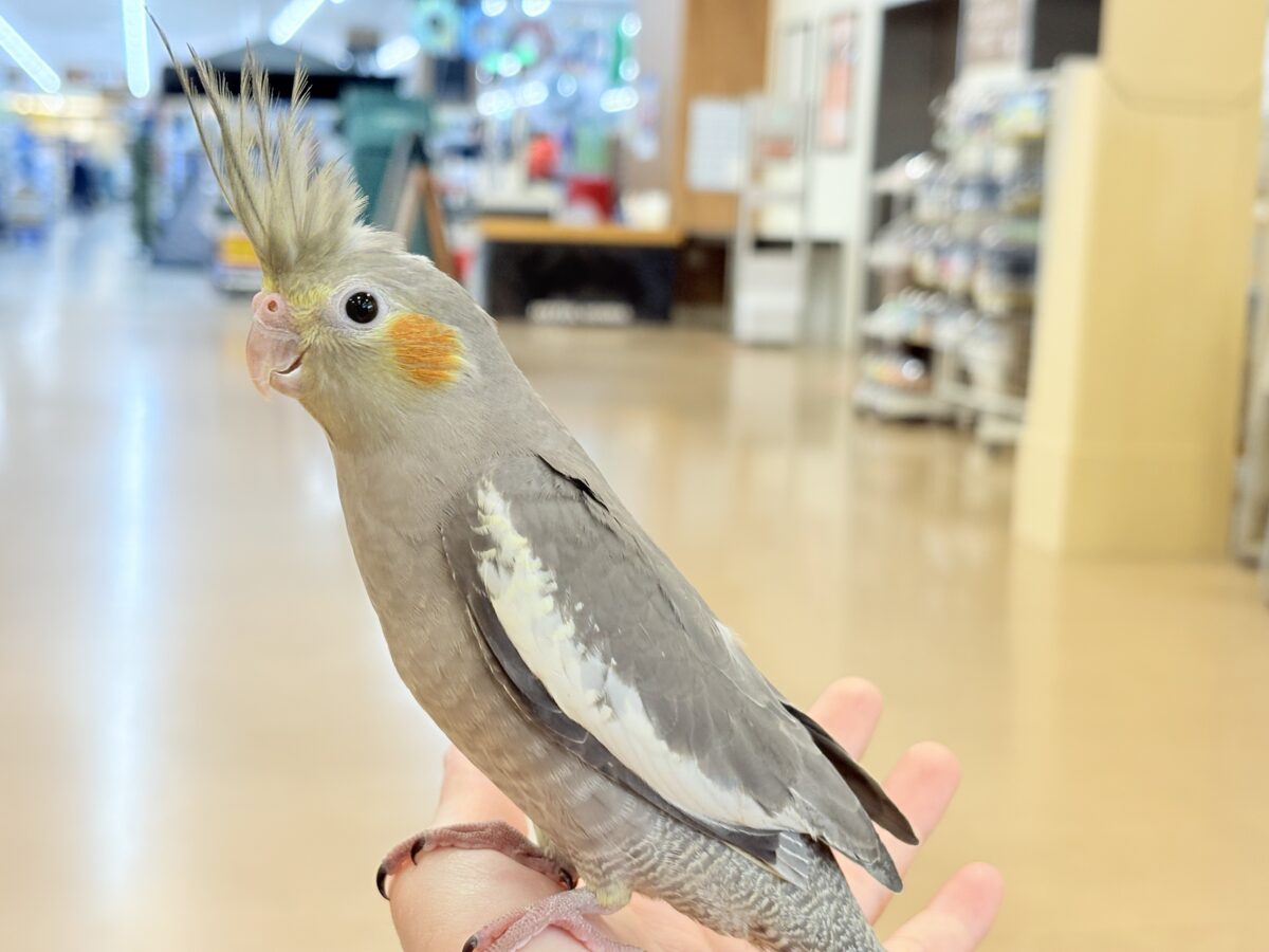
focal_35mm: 52
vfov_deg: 28.0
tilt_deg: -7.5
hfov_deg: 36.8
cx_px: 634
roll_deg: -1.6
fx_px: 1906
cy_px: 476
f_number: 1.6
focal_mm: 5.96
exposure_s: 1/100
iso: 100
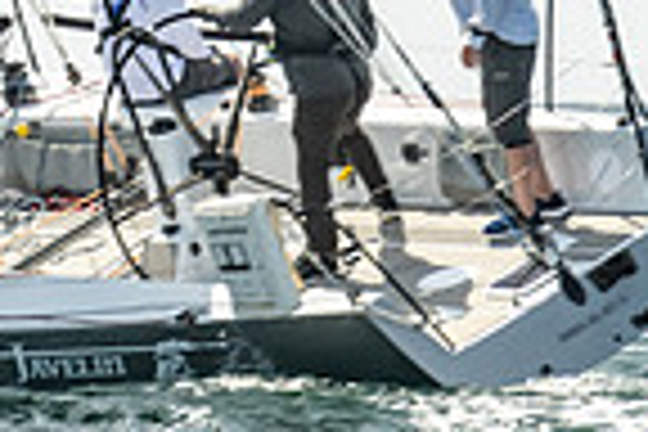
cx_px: -237
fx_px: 19600
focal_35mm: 1089
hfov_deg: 1.9
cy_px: -105
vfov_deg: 1.3
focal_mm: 200
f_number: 6.3
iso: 320
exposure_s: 1/640
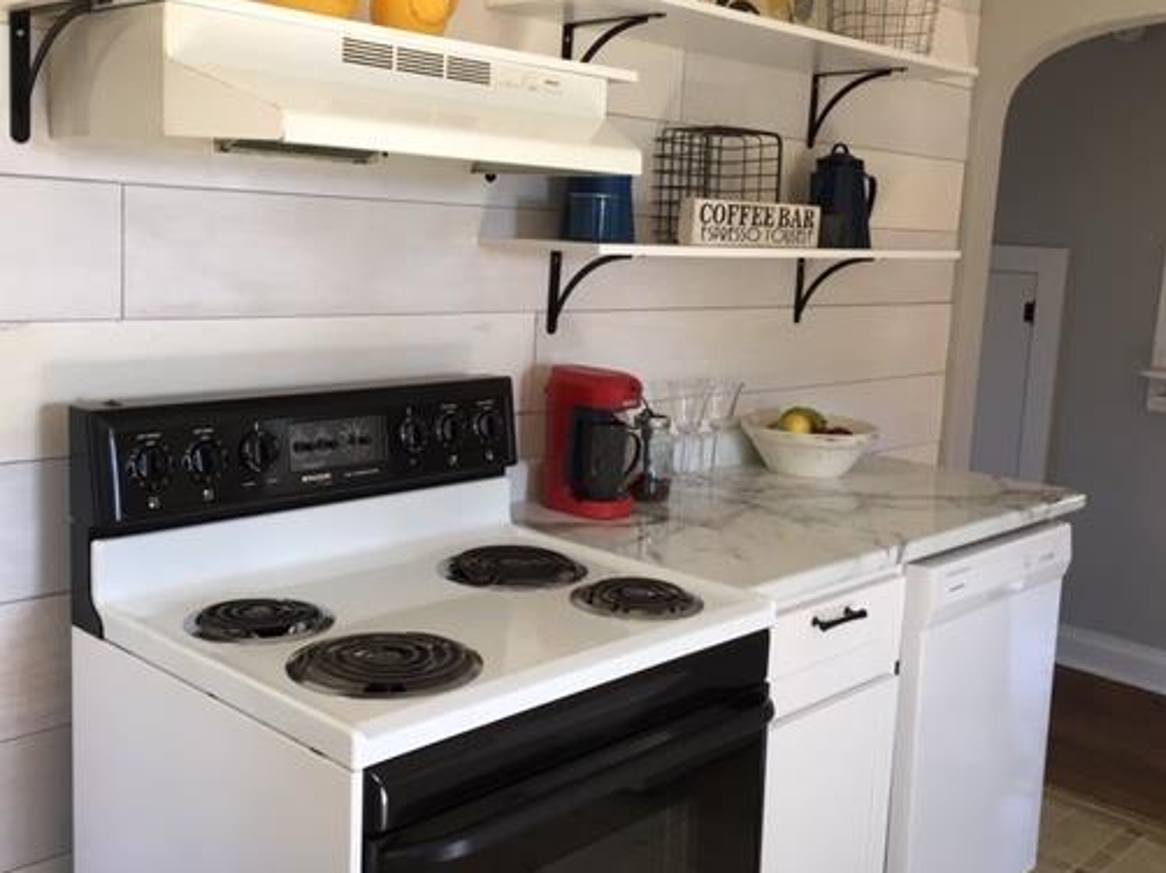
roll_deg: -2.8
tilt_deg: -9.1
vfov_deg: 38.6
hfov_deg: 50.1
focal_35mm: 37
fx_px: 1246
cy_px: 397
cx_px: 555
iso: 50
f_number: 2.2
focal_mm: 4.15
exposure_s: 1/30
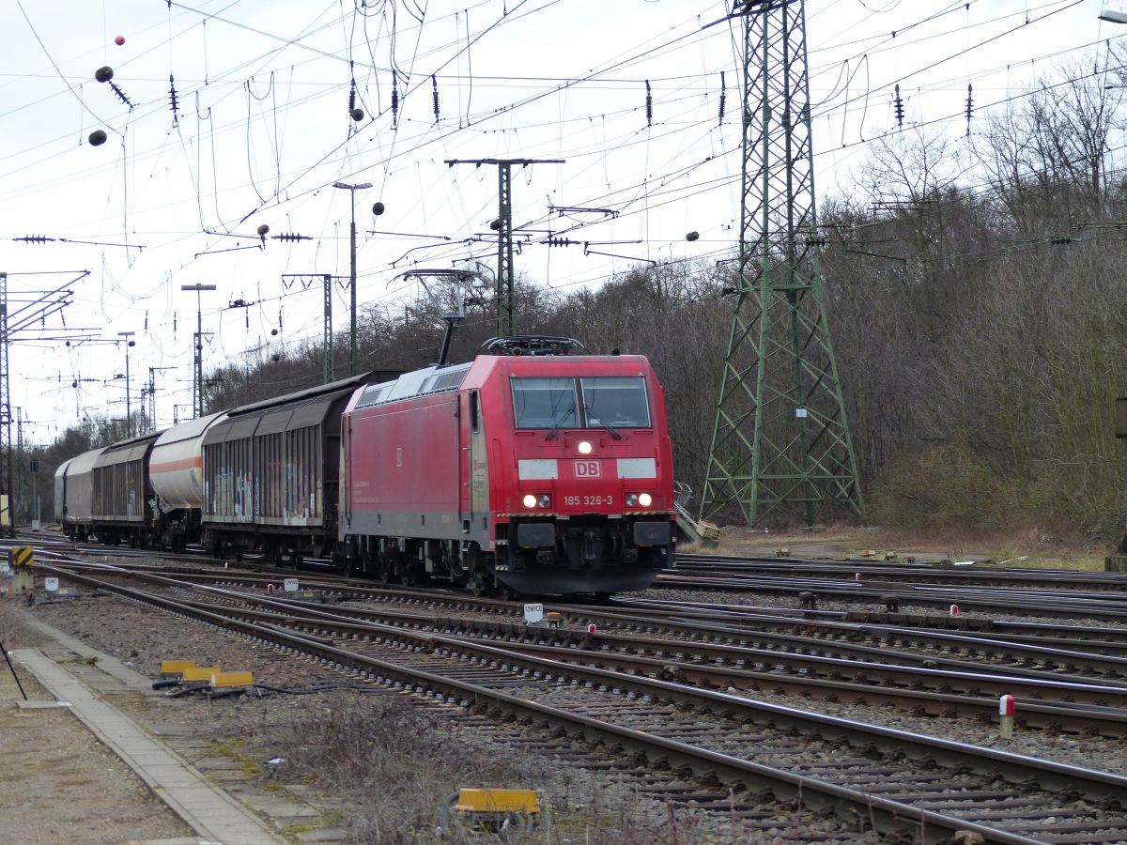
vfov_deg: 13.6
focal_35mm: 109
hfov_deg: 18.0
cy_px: 422
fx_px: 3549
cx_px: 564
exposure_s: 1/125
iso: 160
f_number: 2.8
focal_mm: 19.6
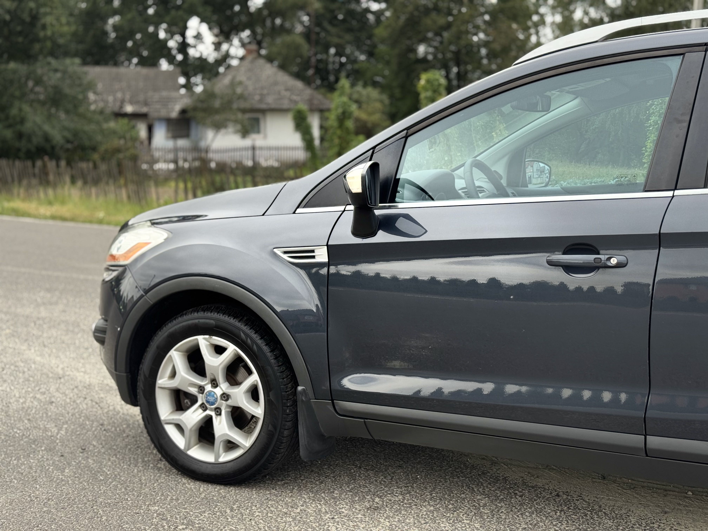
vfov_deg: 30.3
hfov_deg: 39.7
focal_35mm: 48
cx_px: 354
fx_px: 982
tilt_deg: -7.6
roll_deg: -0.5
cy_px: 266
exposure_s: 1/293
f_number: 1.78
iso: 64
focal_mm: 6.76
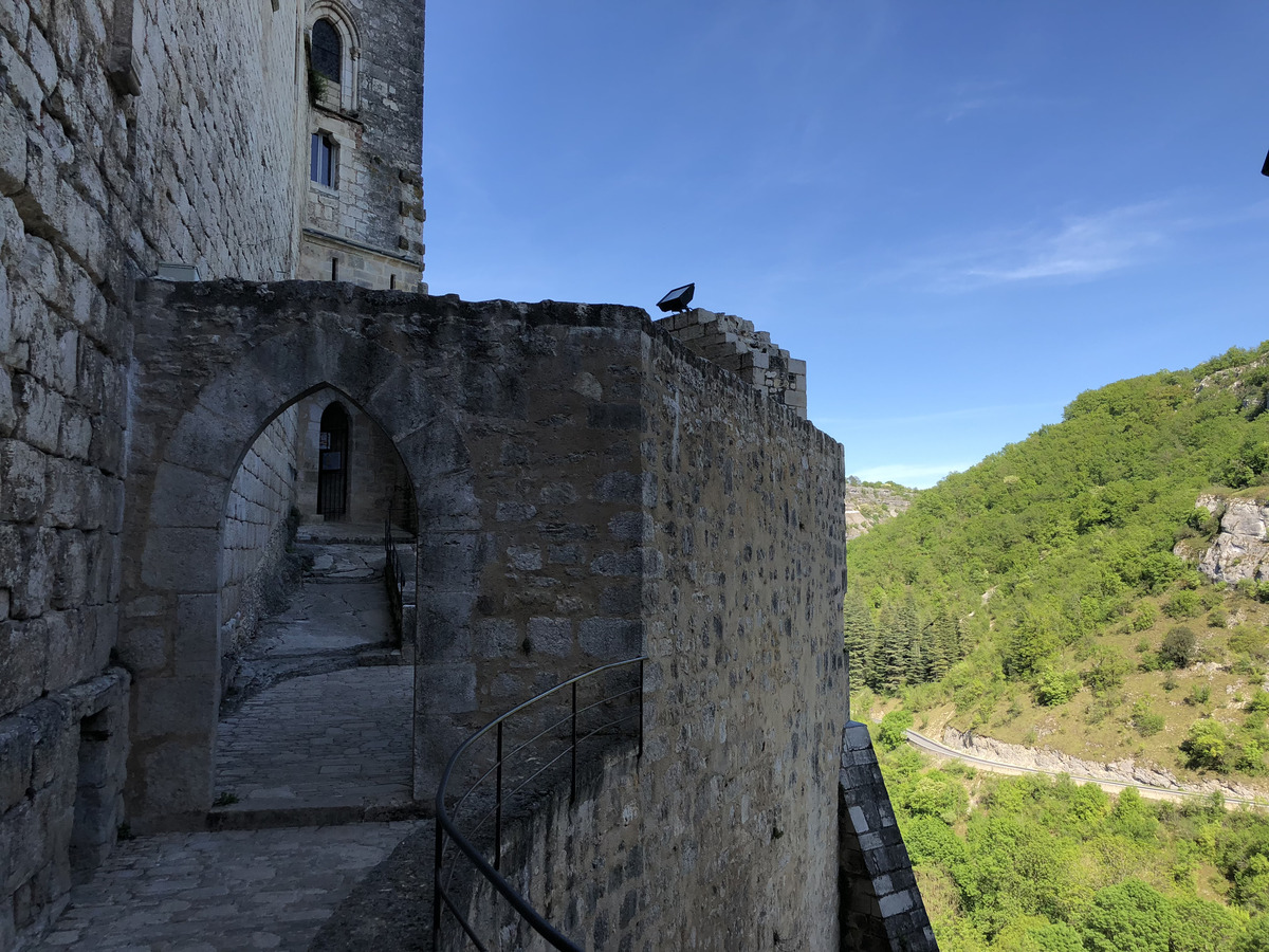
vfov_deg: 49.7
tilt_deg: +5.8
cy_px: 476
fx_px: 1026
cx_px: 634
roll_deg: +0.6
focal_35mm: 28
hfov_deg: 63.4
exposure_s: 1/941
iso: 20
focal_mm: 4
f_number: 1.8
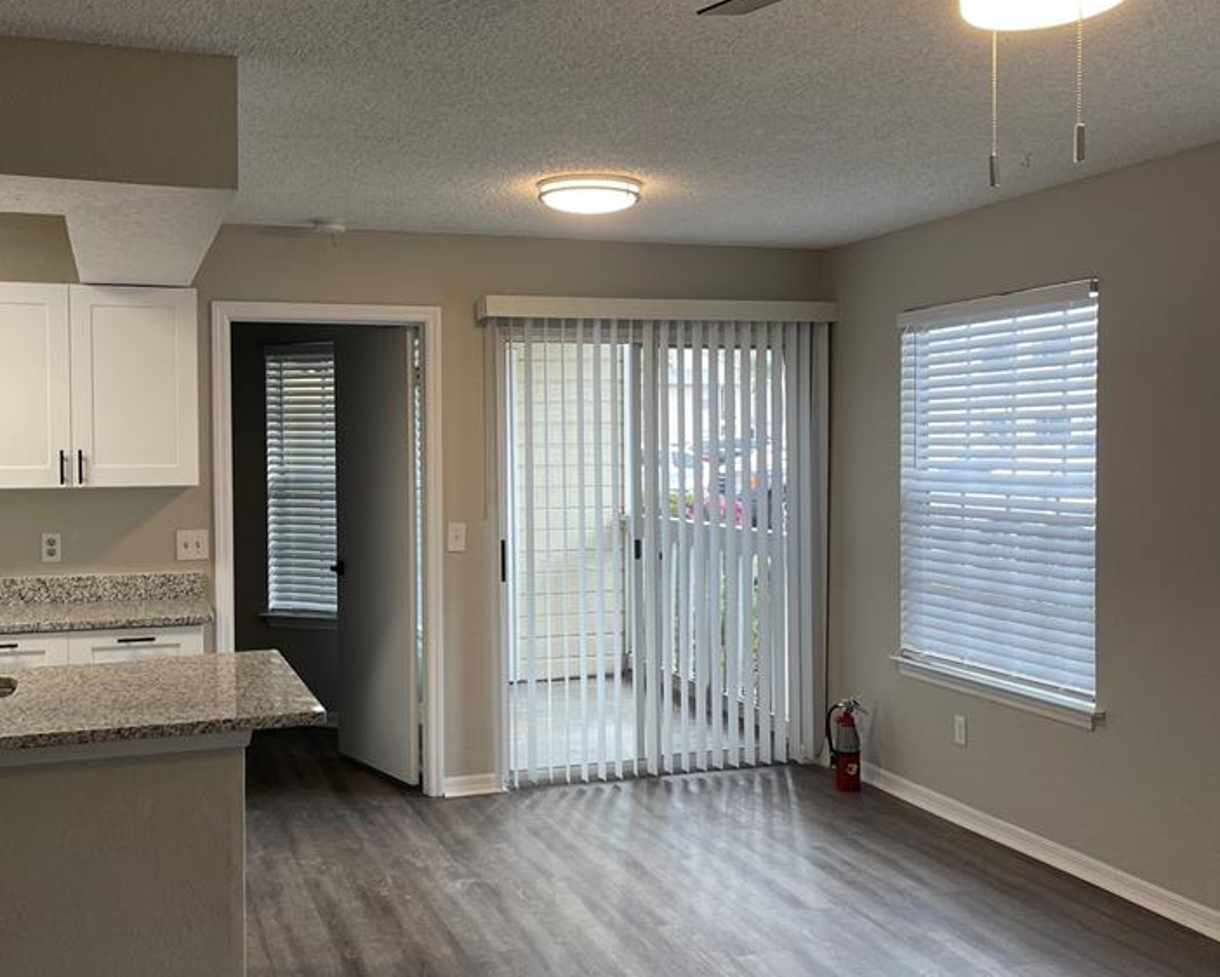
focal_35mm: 37
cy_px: 462
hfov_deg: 49.0
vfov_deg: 40.1
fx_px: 1336
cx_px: 556
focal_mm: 5.1
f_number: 1.6
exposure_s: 1/120
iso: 80
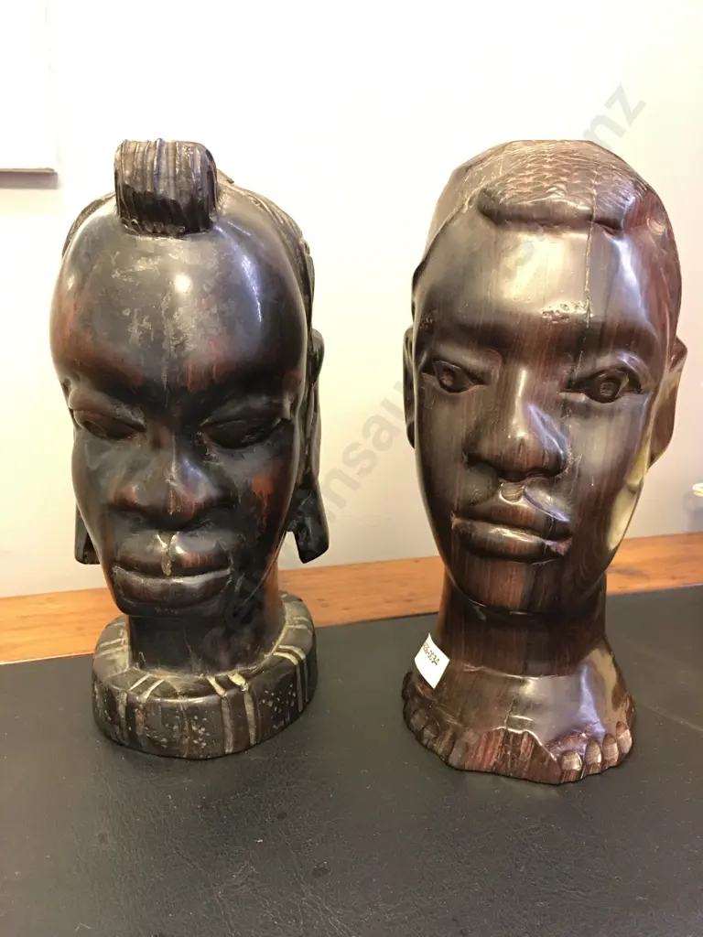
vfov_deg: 61.7
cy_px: 468
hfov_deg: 48.2
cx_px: 352
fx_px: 785
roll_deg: -0.4
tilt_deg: -11.6
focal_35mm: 29
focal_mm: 4.15
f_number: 2.2
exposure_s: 1/8
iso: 125
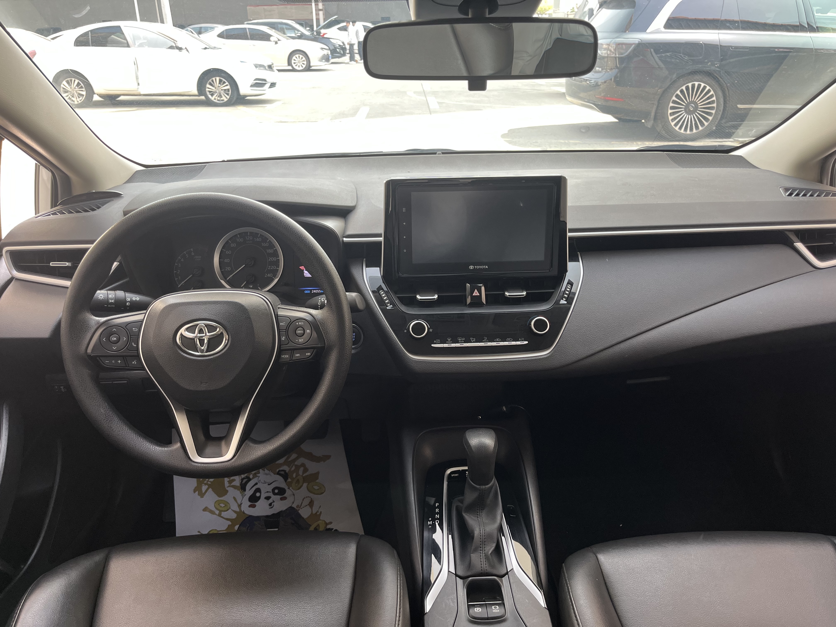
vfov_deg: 53.1
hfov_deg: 67.3
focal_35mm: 26
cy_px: 314
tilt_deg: -25.6
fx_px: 628
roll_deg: +1.1
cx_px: 418
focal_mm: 5.1
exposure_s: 1/122
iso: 100
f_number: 1.6
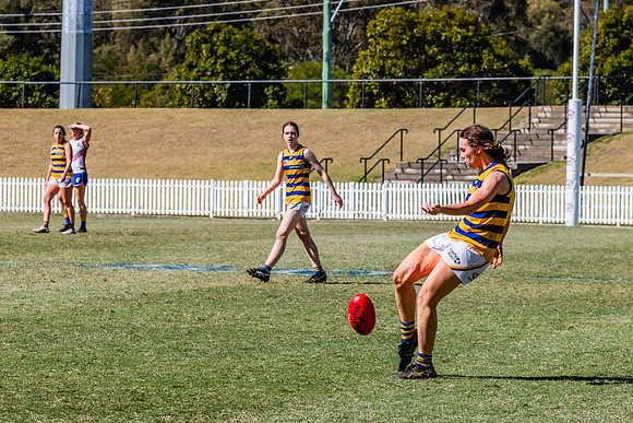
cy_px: 248
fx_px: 4388
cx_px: 410
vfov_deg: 5.5
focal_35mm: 249
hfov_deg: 8.2
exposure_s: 1/1600
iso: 800
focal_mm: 170
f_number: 11
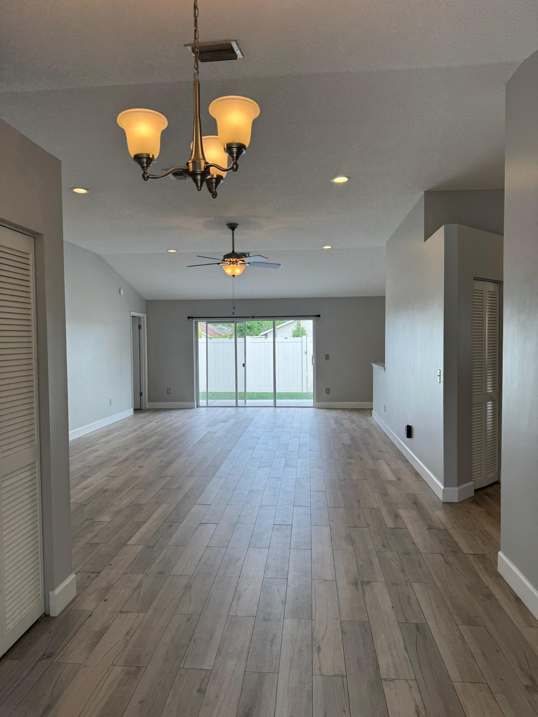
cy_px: 358
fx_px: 497
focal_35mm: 24
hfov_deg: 56.8
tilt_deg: -2.6
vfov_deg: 71.6
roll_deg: +0.6
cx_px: 269
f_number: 1.78
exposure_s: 1/219
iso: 64
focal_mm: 6.76
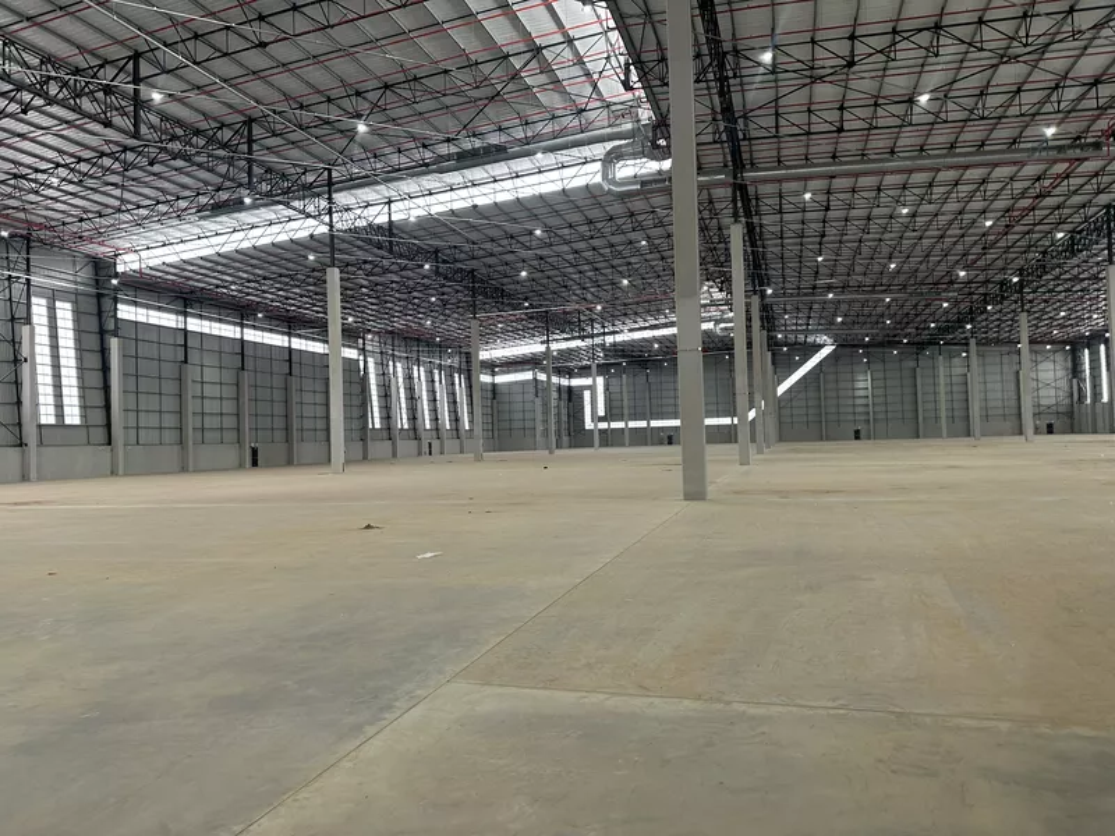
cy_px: 418
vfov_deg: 56.8
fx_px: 773
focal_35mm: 24
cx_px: 558
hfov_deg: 71.6
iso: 125
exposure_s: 1/100
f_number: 1.78
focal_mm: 6.86
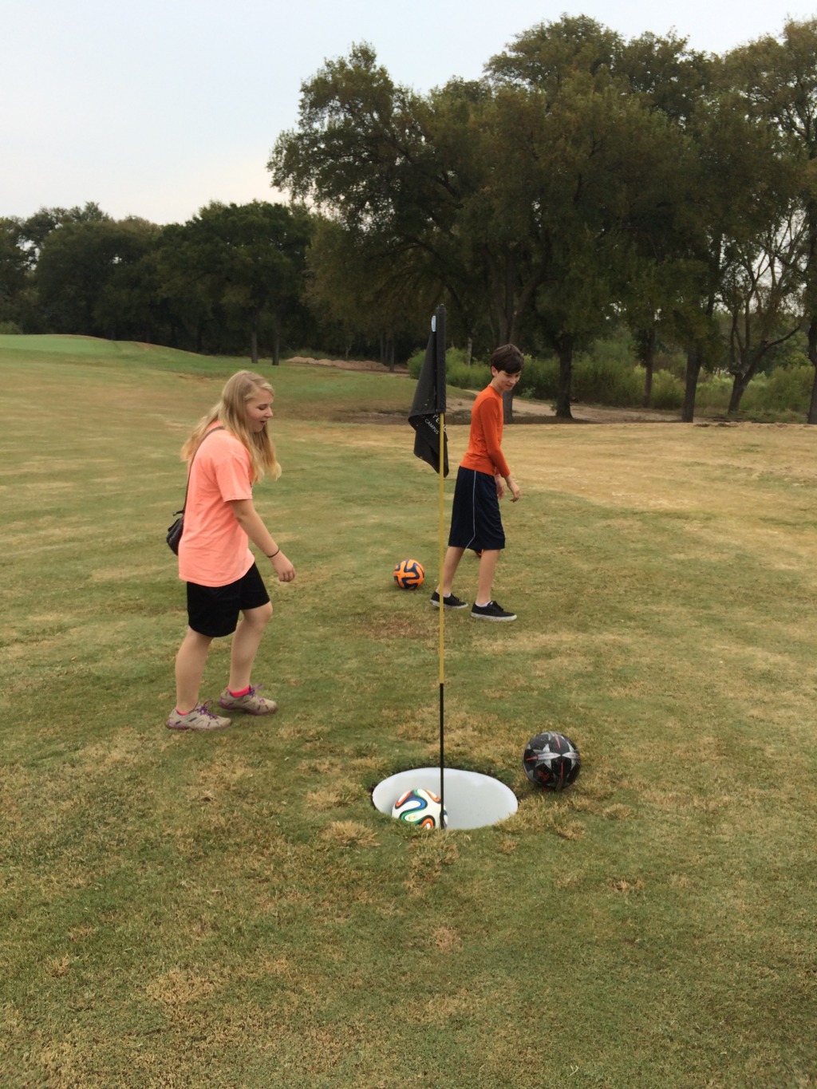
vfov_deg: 61.7
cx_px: 408
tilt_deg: -12.2
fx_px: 912
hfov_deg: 48.2
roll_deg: -0.2
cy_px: 544
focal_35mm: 29
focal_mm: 4.15
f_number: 2.2
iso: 32
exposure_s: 1/774
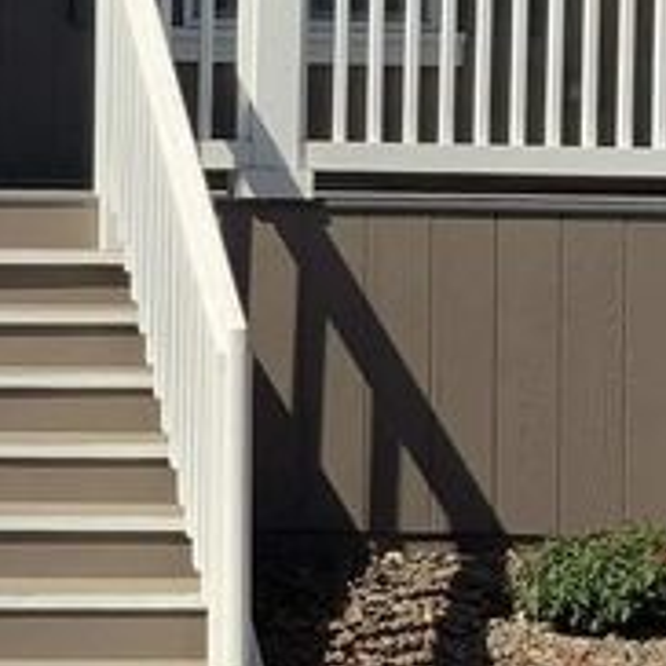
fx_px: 3134
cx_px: -271
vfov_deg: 12.1
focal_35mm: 144
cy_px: 95
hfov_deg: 11.7
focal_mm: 3
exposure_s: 1/1912
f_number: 1.8
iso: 16
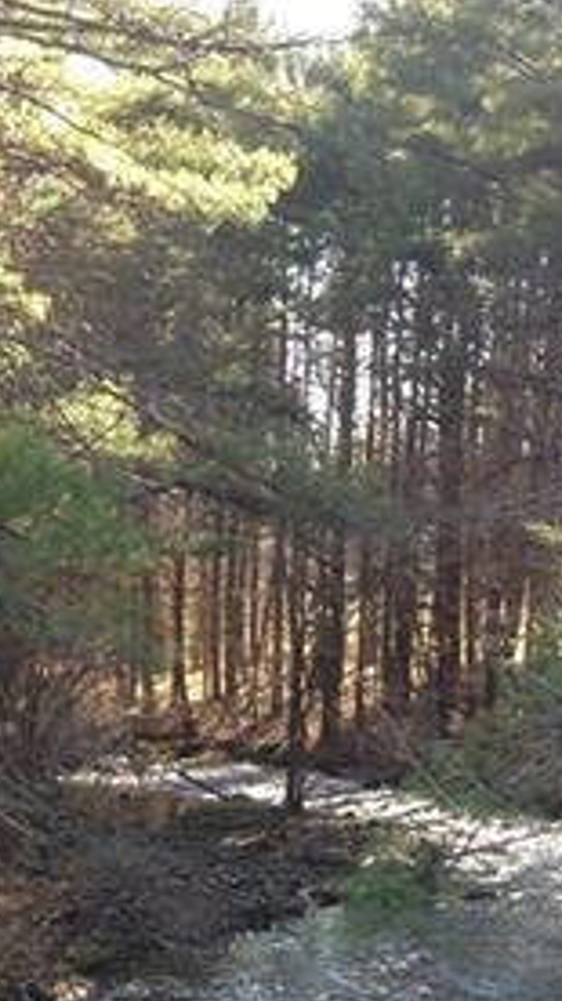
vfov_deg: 20.4
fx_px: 2652
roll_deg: -3.0
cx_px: 290
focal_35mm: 100
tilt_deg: -11.0
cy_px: 1099
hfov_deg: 12.1
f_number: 2.4
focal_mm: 4.12
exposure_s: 1/120
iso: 64
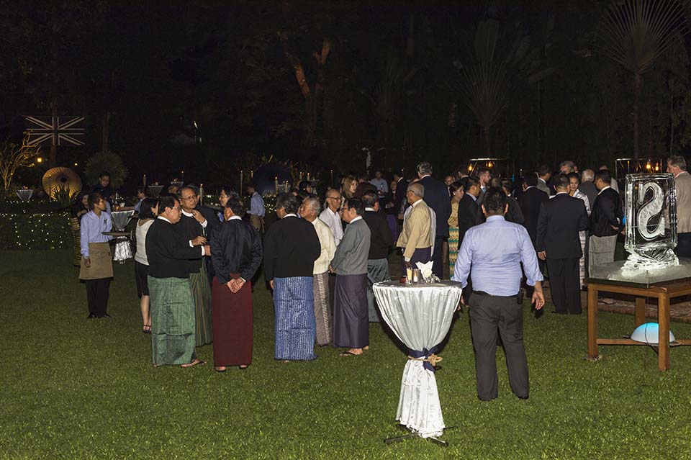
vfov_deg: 31.9
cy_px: 230
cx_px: 346
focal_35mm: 42
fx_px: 806
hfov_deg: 46.4
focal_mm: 42
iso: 400
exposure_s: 1/60
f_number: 11
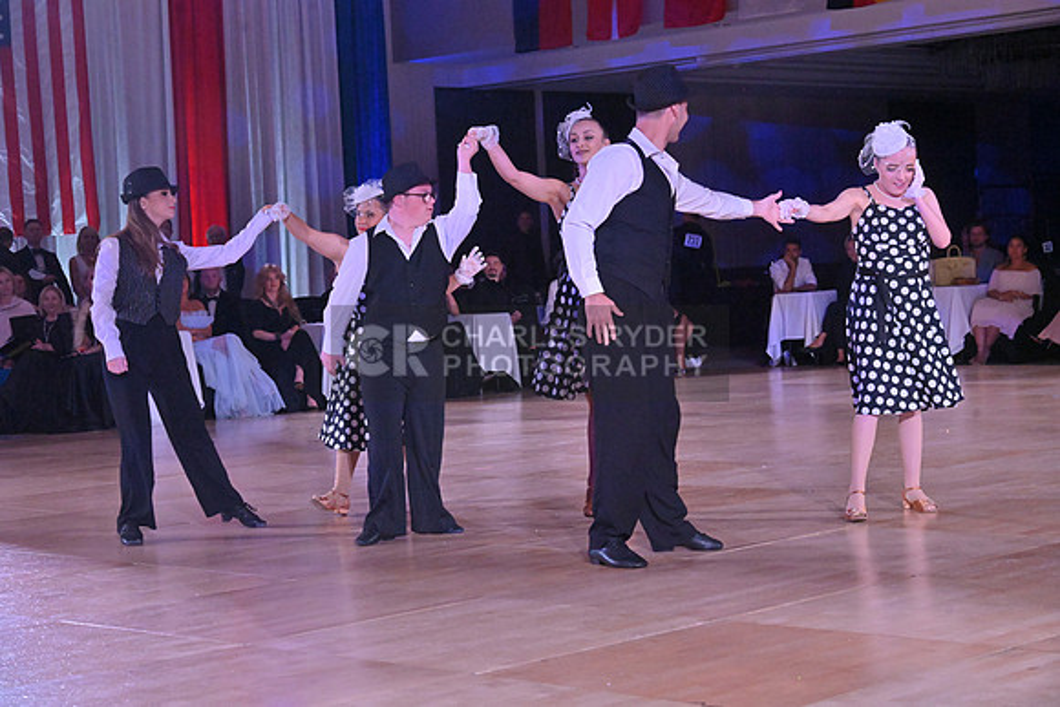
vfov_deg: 18.2
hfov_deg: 27.0
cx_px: 530
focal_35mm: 75
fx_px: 2209
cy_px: 354
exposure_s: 1/400
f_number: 9
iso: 6400
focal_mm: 75
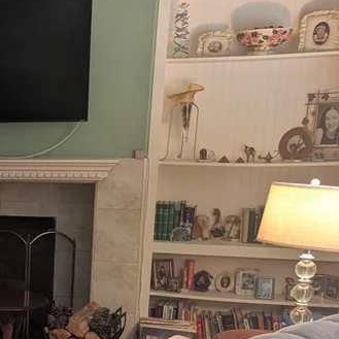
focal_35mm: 66
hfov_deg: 22.5
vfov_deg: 25.5
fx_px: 731
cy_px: 282
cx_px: -133
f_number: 1.68
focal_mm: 6.9
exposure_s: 1/60
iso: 499
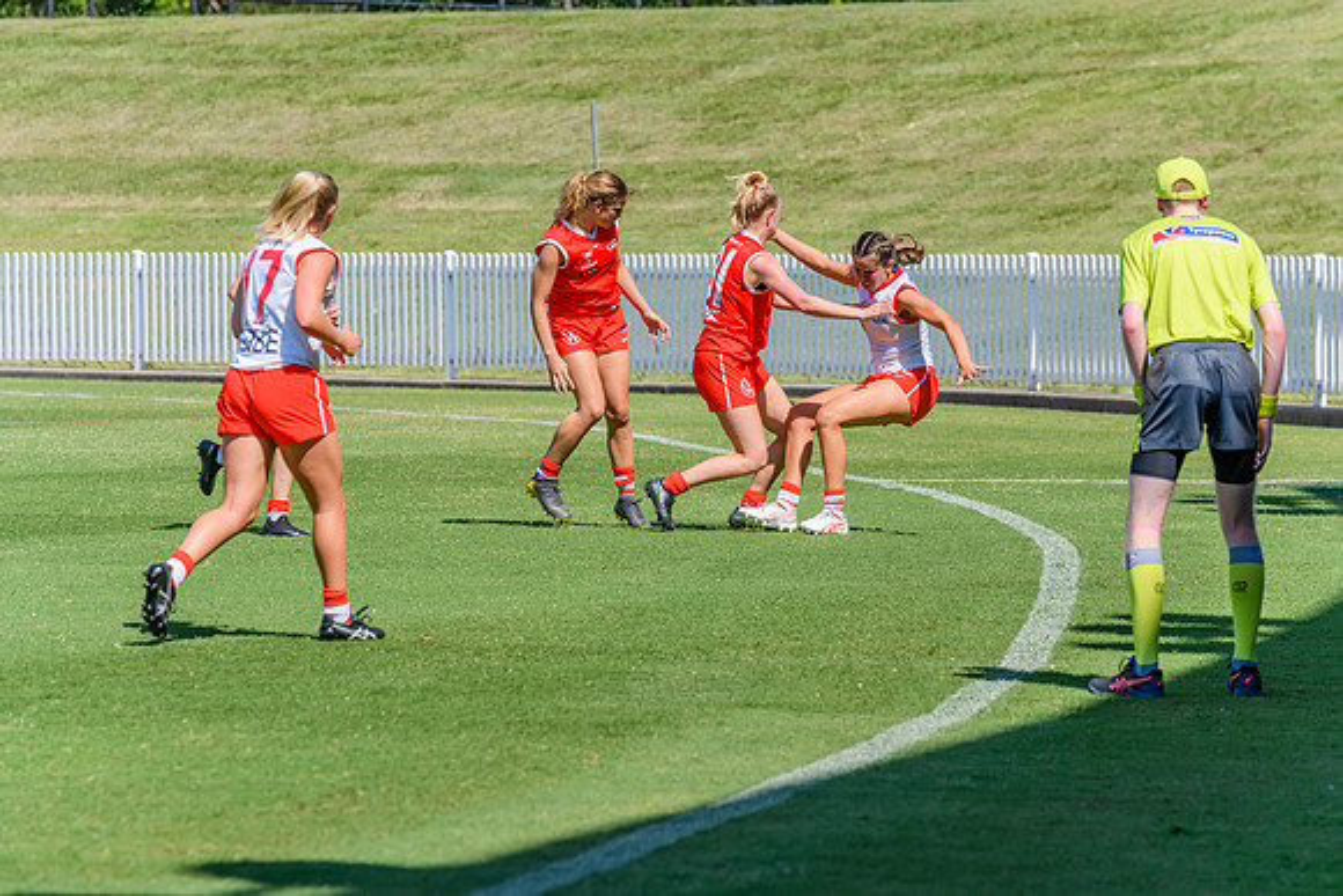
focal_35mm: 293
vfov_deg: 4.7
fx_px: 10937
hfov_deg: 7.0
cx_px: 672
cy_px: 448
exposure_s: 1/2000
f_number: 7.1
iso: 800
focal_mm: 280
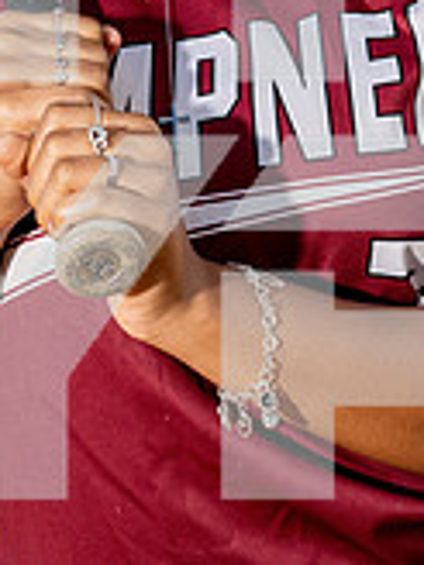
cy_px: -98
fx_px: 2548
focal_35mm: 156
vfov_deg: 12.4
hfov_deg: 9.5
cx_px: 165
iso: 100
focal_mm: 46
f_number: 9
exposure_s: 1/250
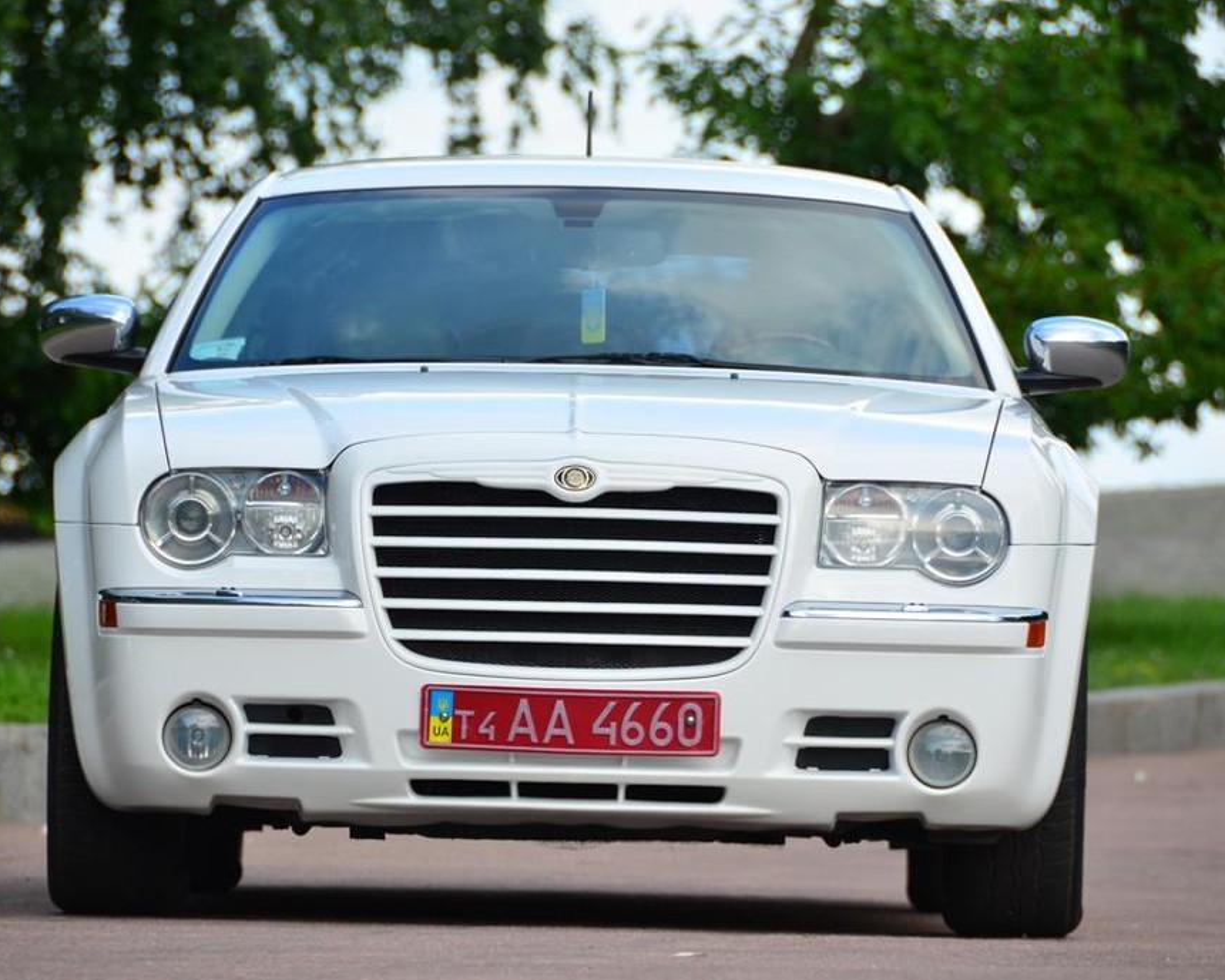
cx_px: 603
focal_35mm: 341
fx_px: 12363
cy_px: 491
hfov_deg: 5.7
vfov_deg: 4.5
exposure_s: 1/250
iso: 160
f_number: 5.6
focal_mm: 200
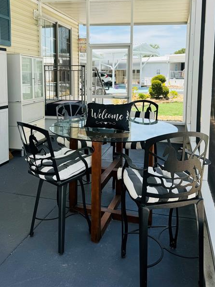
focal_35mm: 31
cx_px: 108
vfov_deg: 57.4
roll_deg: -1.5
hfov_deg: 45.4
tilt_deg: -5.2
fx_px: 257
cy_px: 102
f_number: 1.78
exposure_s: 1/1059
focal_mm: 6.76
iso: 80
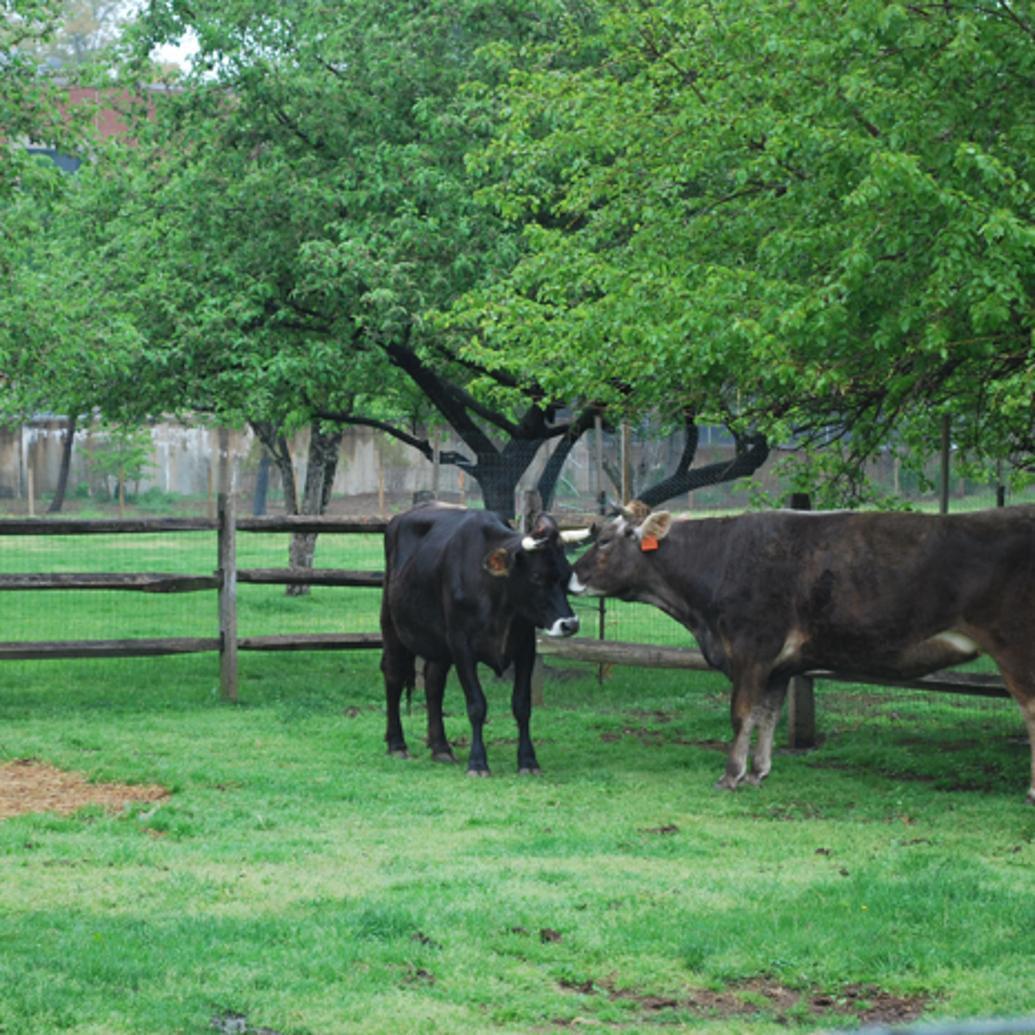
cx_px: 360
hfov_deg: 16.4
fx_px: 3574
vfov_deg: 16.5
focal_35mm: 106
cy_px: 520
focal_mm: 55
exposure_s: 1/125
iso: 200
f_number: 5.6
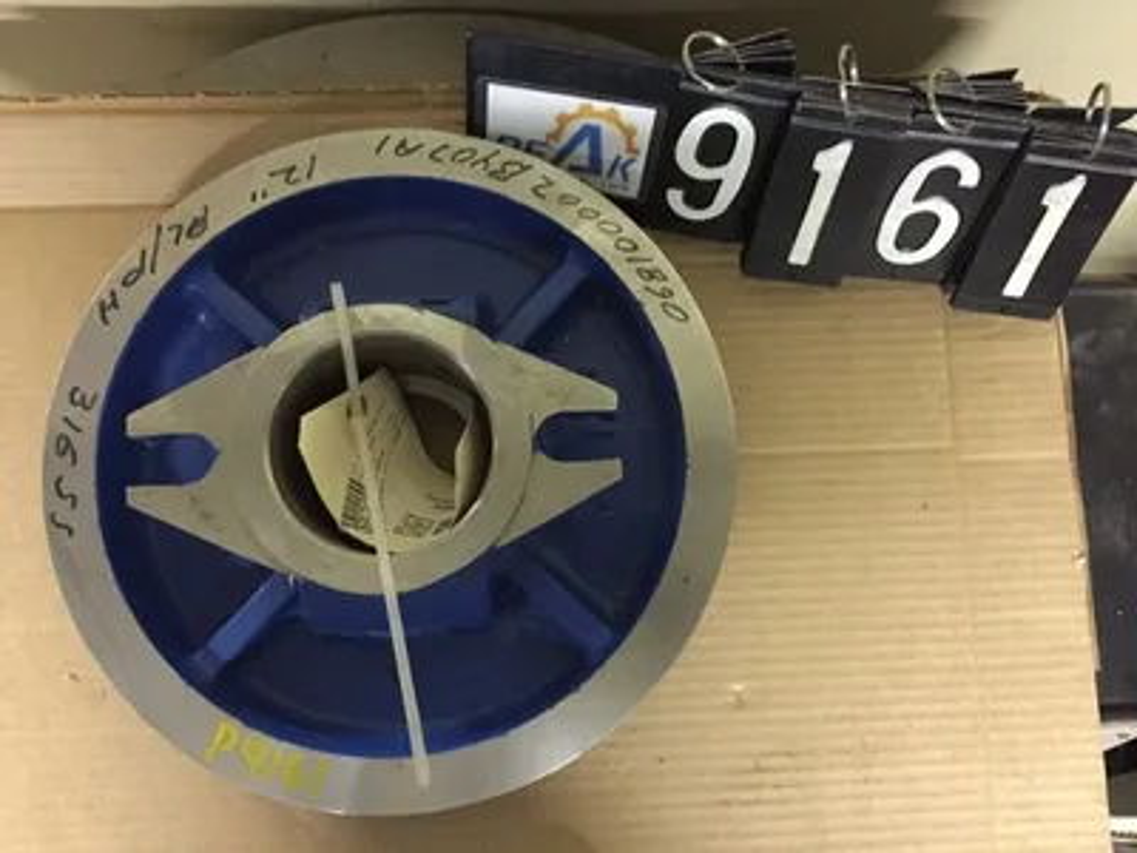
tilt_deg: -80.8
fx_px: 953
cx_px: 568
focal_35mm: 29
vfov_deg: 48.2
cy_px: 426
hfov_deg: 61.7
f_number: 2.2
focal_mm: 4.15
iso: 500
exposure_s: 1/15
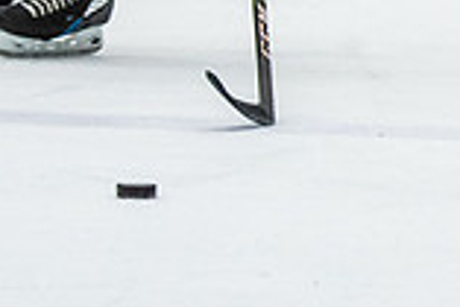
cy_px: -271
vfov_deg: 1.8
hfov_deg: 2.7
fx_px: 9592
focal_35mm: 750
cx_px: 999
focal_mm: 92
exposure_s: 1/640
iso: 1250
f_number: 2.8
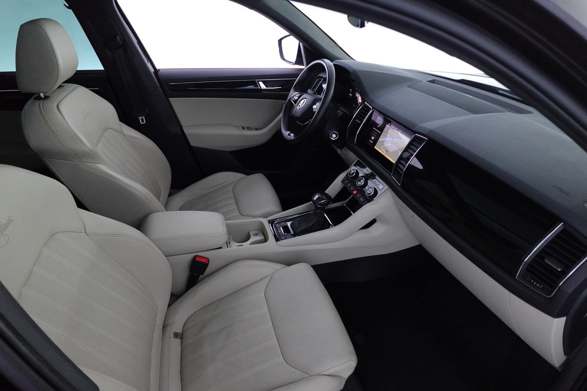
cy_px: 196
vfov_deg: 61.9
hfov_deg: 84.0
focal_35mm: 20
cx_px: 294
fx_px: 326
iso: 2000
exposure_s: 1/80
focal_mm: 7.6
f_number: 2
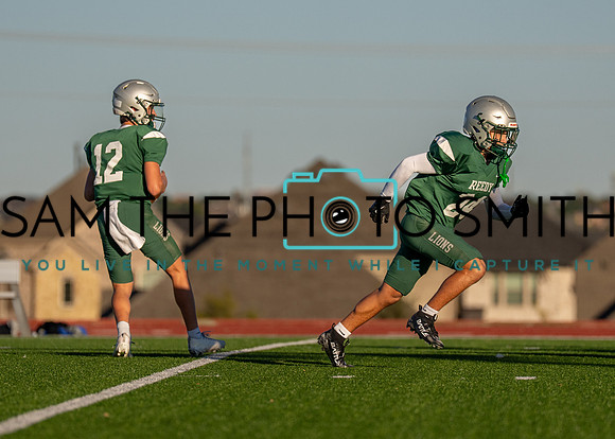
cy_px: 223
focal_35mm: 377
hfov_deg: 5.3
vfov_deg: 3.8
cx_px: 327
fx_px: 6587
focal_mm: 200
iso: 250
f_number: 2.8
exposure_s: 1/8000
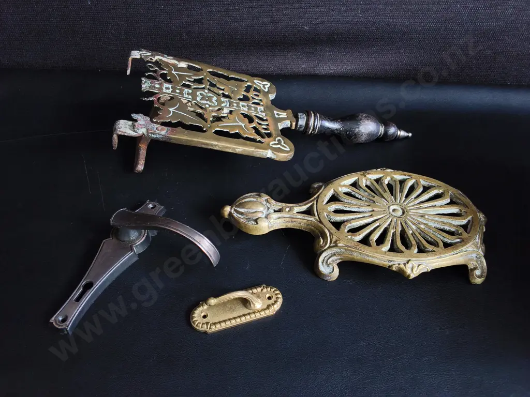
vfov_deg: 51.4
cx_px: 265
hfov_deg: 65.3
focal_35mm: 27
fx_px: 413
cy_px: 198
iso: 100
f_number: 2
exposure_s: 1/100
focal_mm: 2.87
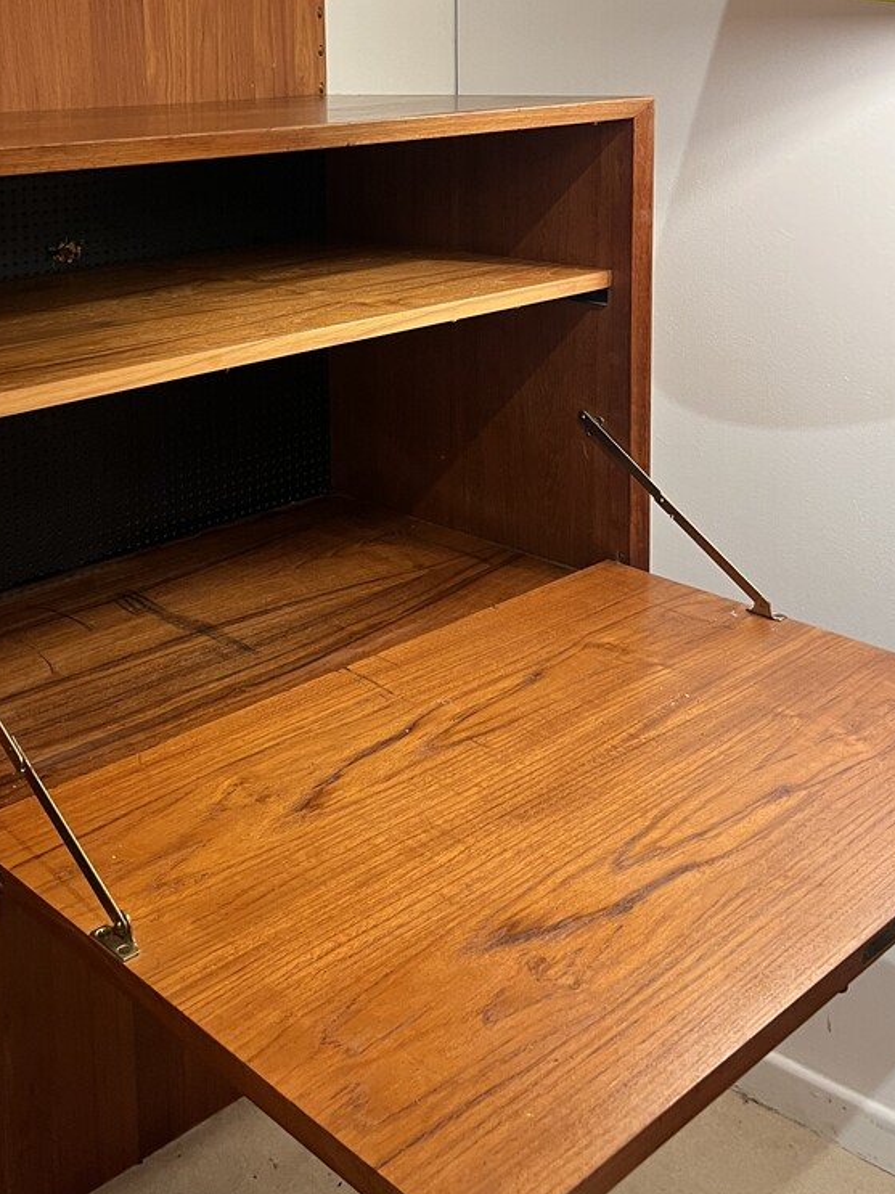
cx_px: 246
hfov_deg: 33.8
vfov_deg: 42.8
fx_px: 1448
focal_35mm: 42
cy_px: 243
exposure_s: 1/50
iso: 320
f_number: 1.5
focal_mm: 5.7
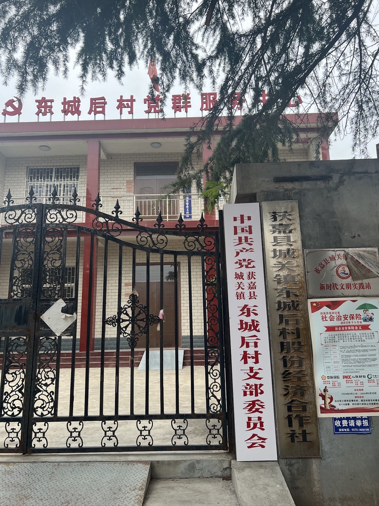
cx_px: 190
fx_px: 380
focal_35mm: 26
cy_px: 253
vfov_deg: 67.3
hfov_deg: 53.1
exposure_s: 1/1280
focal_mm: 5.7
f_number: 1.5
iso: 50
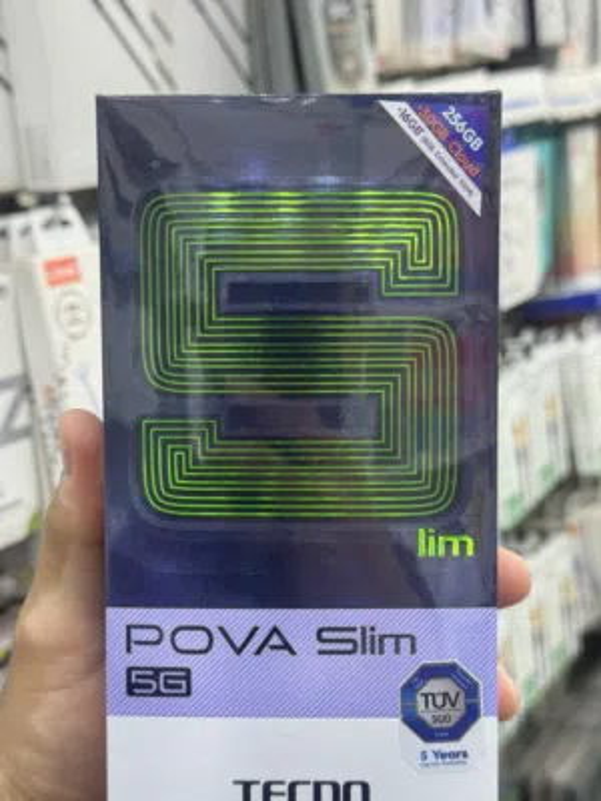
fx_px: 1111
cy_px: 400
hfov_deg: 30.3
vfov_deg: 39.7
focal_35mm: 48
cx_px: 300
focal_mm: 6.76
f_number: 1.78
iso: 64
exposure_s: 1/320
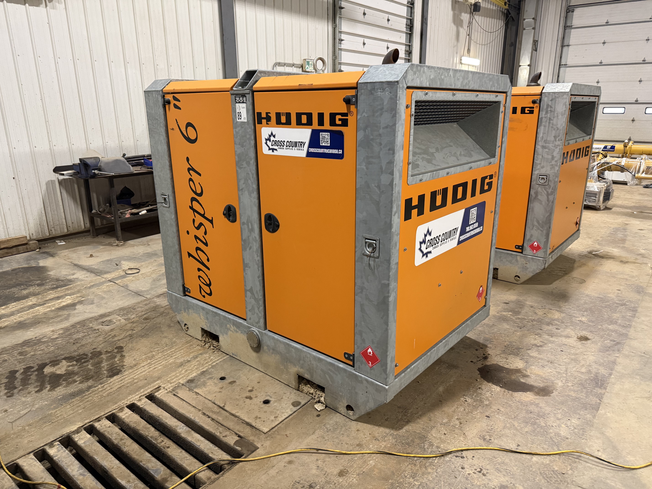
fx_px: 452
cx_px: 326
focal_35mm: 24
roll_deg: +0.2
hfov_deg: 71.6
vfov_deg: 56.8
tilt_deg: -15.4
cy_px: 244
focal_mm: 6.76
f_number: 1.78
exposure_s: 1/60
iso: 400
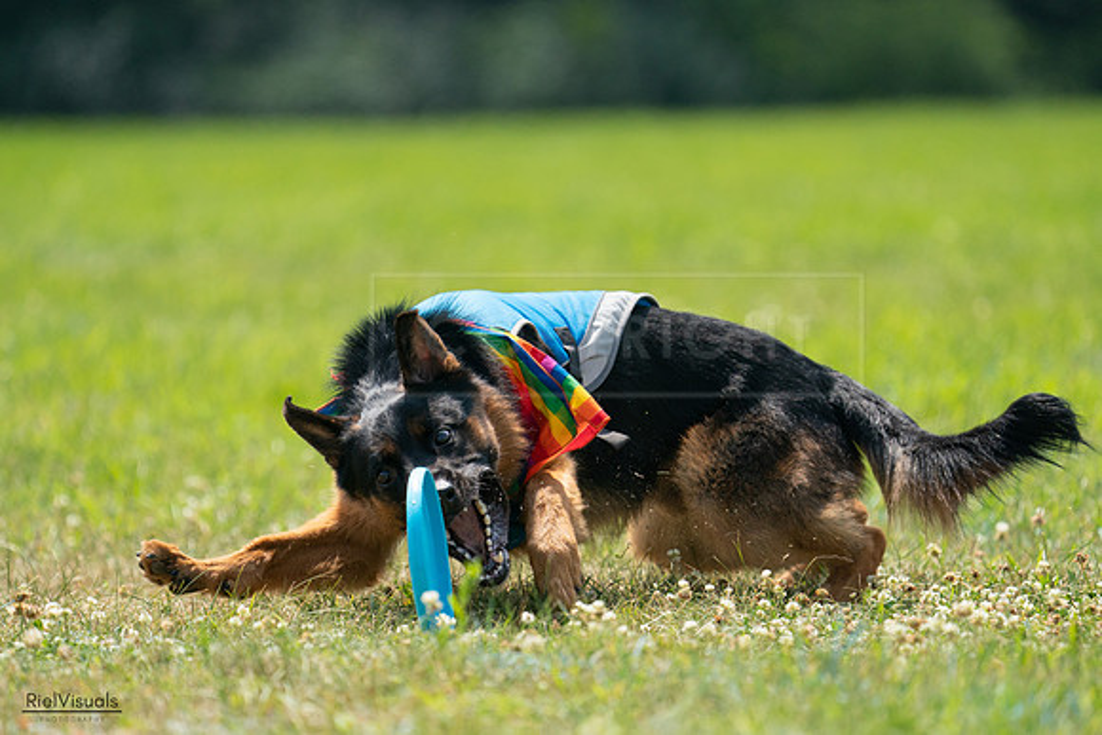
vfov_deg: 3.6
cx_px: 551
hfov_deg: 5.4
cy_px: 368
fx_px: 11604
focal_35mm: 379
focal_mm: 379
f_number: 6.3
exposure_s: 1/4000
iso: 1250
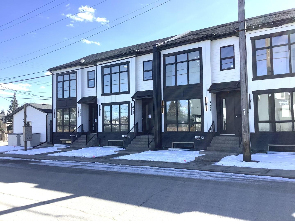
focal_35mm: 31
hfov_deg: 58.4
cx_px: 148
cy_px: 110
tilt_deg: +3.8
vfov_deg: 45.4
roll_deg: +1.2
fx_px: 264
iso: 25
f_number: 2.4
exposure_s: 1/769
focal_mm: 3.3
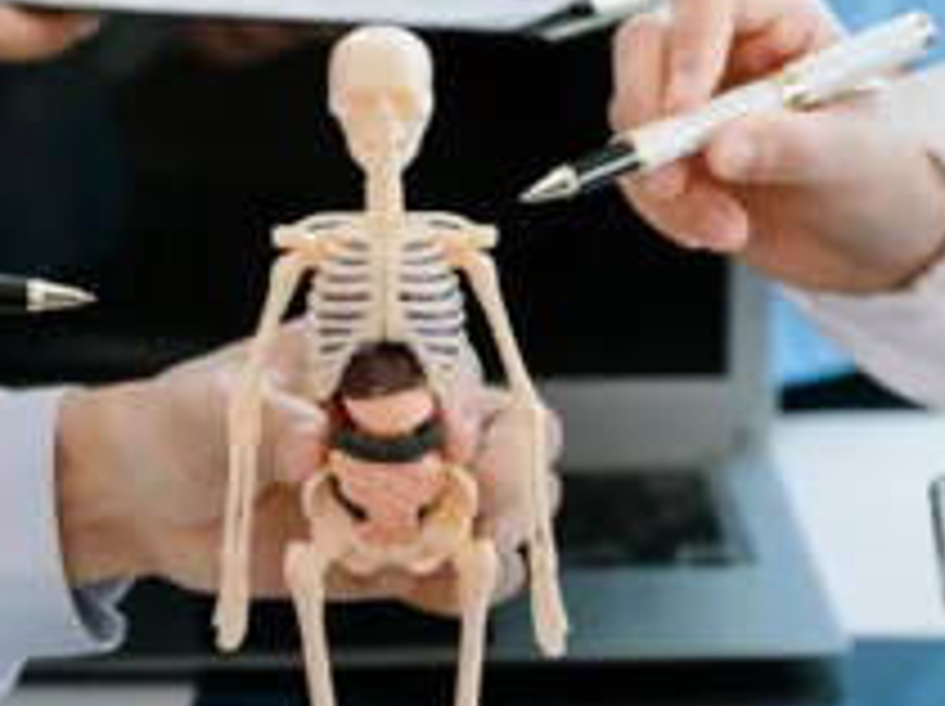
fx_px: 4745
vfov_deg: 8.5
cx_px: 446
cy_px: 543
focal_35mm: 174
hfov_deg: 11.4
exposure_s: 1/50
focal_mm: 50
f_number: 2.8
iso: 100
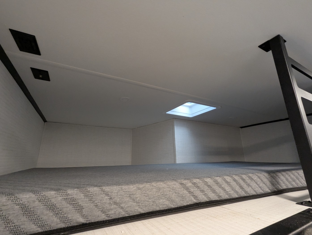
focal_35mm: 16
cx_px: 156
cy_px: 118
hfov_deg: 94.4
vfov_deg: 78.2
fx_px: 144
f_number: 2.2
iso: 287
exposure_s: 1/33.3
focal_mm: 2.35
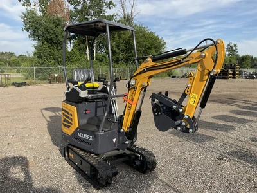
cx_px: 128
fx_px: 215
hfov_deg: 61.7
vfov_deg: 48.2
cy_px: 96
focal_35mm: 29
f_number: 1.8
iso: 25
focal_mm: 3
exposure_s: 1/962
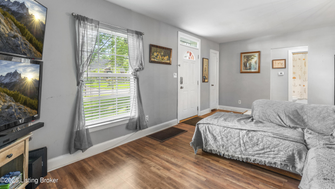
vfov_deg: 63.4
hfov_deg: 95.9
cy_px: 77
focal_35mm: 17
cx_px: 169
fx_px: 151
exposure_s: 1/1.25
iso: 400
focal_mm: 16
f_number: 8
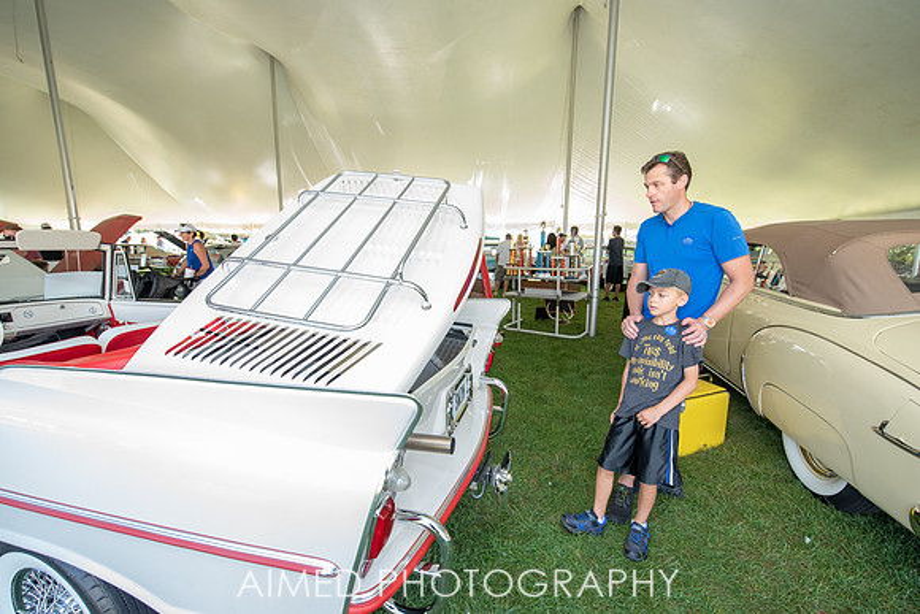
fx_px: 369
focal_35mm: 14
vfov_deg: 79.5
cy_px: 307
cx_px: 468
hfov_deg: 102.5
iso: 1000
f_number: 5
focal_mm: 14
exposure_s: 1/200
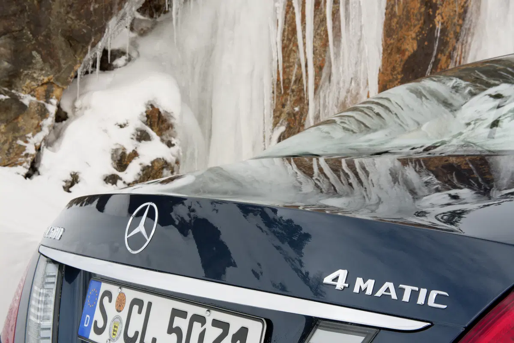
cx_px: 257
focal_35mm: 52
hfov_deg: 38.2
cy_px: 172
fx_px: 742
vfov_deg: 26.0
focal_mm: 52
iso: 100
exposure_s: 1/50
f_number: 18
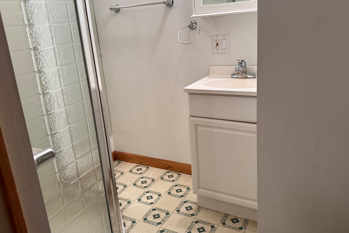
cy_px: 106
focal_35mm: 29
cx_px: 175
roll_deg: +4.0
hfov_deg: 63.6
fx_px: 281
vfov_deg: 44.9
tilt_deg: -15.9
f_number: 1.78
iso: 200
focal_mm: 6.76
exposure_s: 1/120
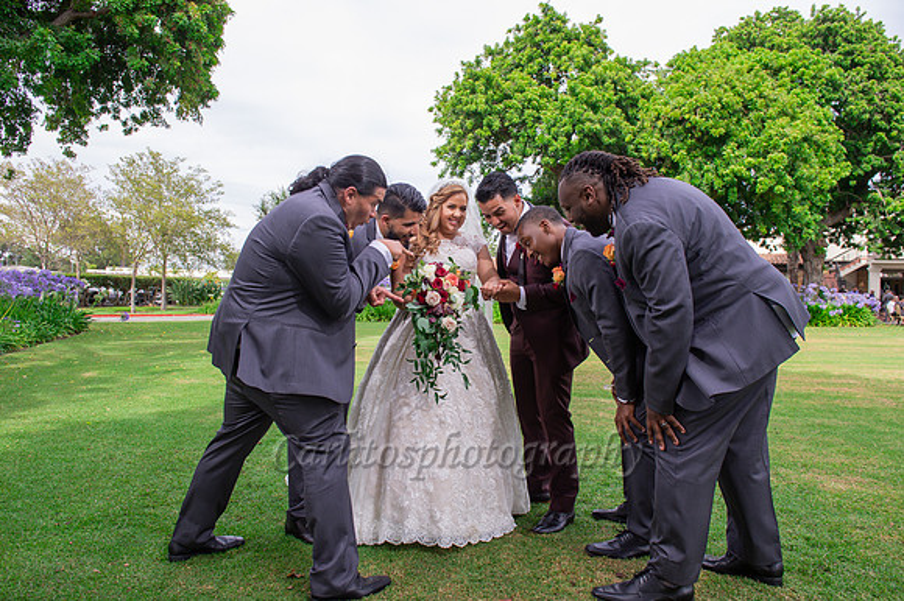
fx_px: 602
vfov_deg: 53.1
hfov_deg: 73.8
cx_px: 452
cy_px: 300
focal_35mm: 24
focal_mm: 24
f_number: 7.1
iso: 400
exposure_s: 1/250
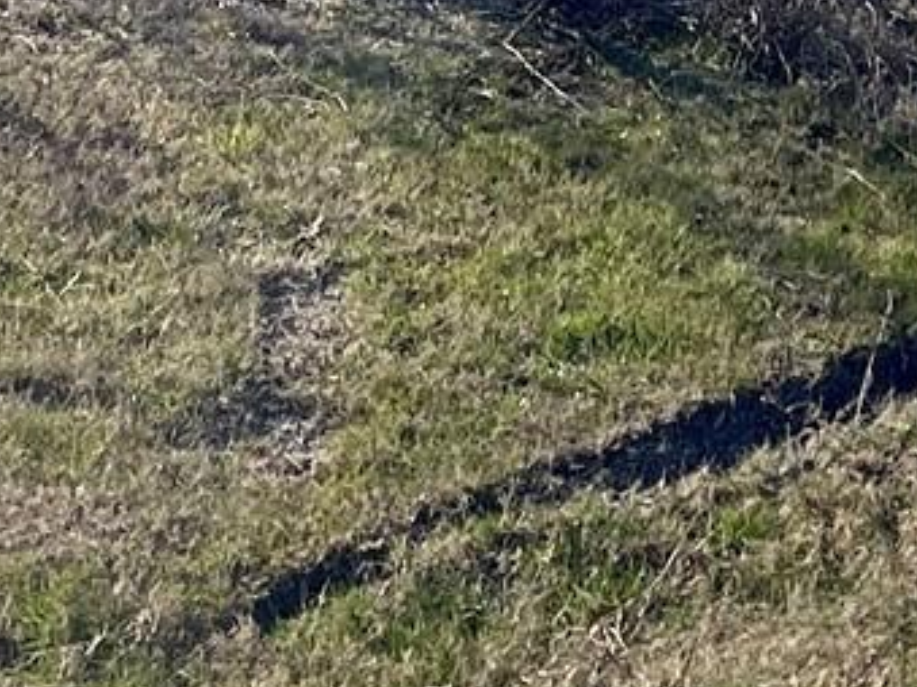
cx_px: 303
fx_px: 3999
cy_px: -1223
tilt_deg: +2.1
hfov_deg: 13.1
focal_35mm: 151
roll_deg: +0.1
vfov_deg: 8.5
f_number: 1.6
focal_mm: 5.1
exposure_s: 1/5618
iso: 32
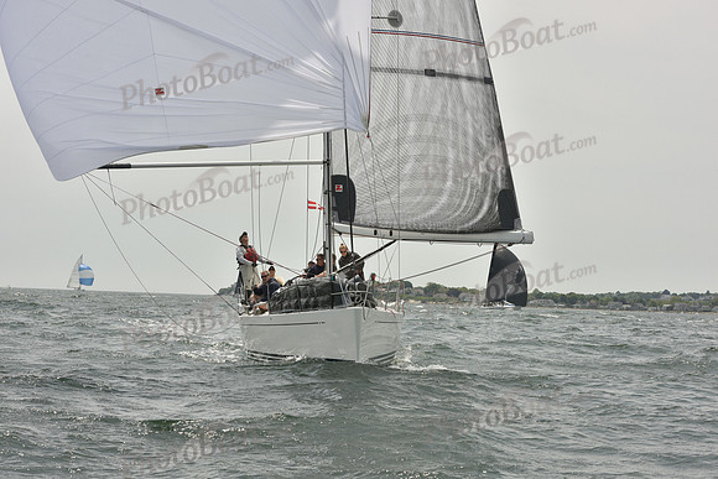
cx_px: 359
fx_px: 1396
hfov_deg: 28.8
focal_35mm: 70
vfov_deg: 19.5
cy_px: 240
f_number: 13
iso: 400
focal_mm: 70
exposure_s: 1/1000
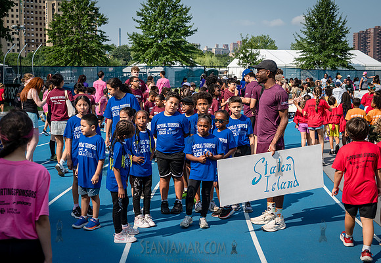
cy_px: 127
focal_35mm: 52
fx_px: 552
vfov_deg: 26.9
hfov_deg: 38.1
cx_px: 205
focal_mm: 48
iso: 100
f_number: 5
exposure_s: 1/500
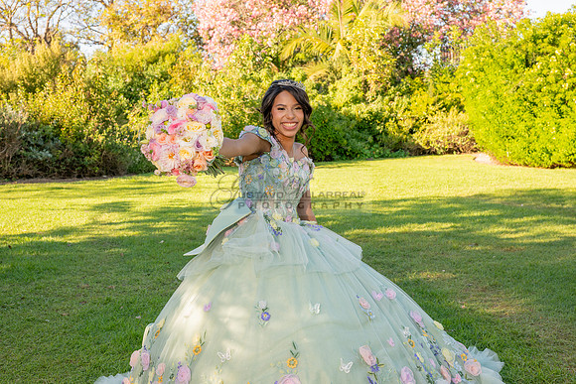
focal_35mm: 47
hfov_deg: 41.9
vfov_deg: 28.7
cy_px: 192
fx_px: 752
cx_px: 288
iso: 200
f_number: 7.1
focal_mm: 47
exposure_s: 1/200
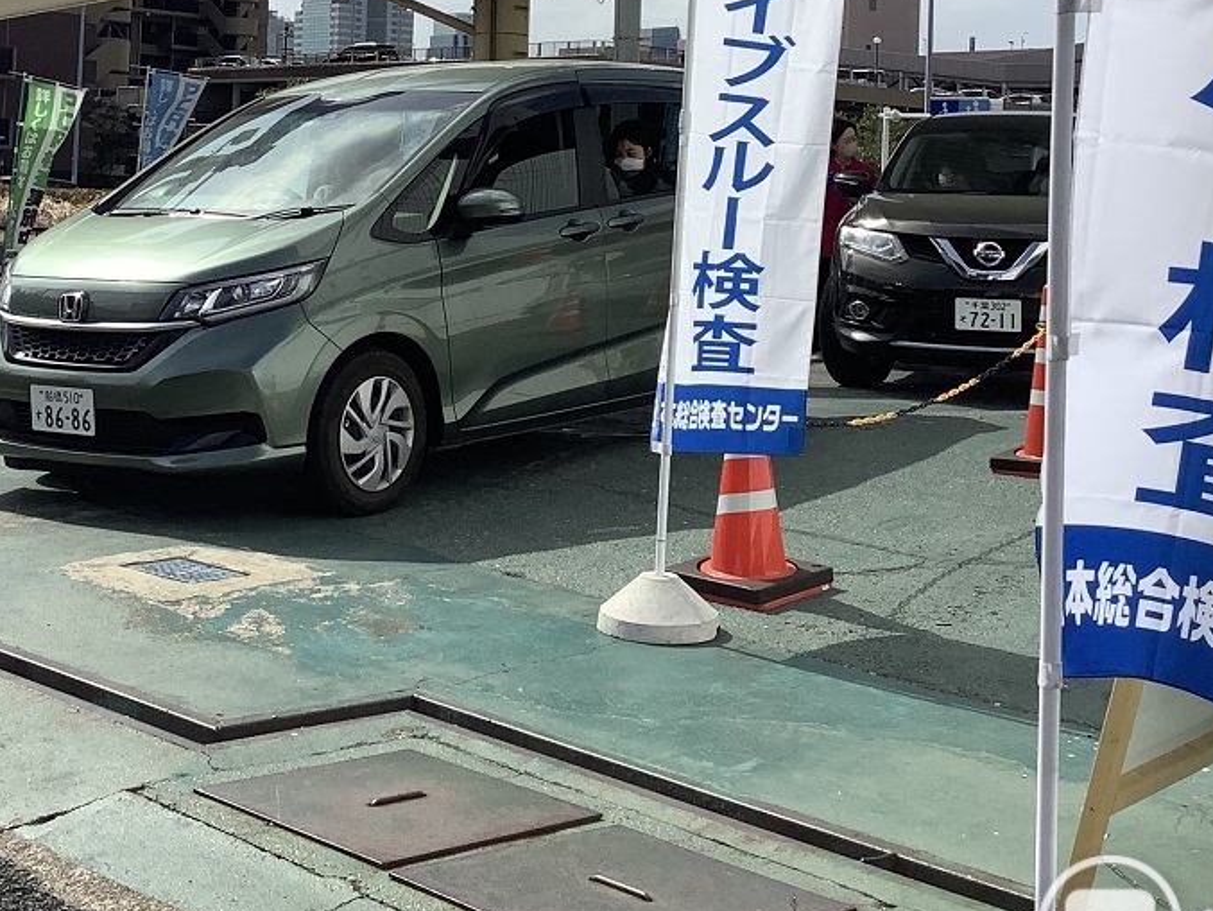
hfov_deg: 31.5
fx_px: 2138
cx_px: 417
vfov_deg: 23.5
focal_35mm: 61
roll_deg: -2.6
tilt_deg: +2.1
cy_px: 124
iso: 25
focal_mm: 3.3
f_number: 2.4
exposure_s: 1/2262
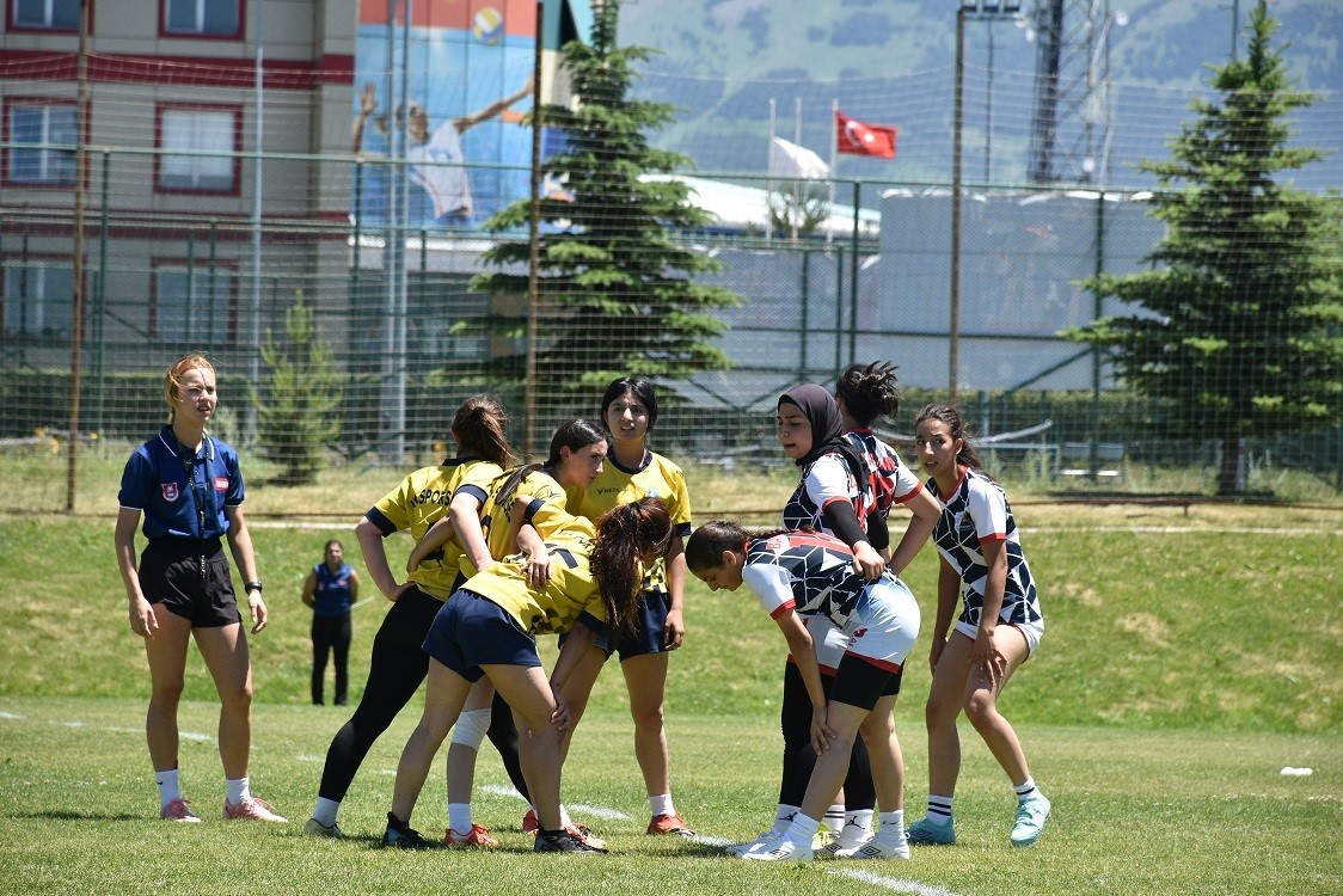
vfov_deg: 6.5
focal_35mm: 210
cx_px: 672
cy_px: 448
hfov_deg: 9.8
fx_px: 7836
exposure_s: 1/1000
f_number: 8
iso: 560
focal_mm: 140
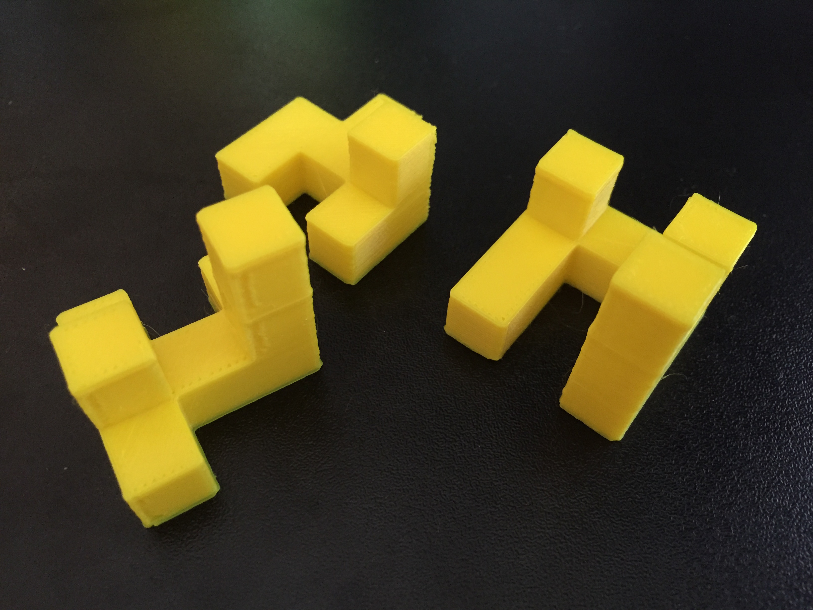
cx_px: 406
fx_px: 681
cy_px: 305
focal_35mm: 29
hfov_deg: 61.7
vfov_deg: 48.2
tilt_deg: -53.6
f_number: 2.2
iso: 250
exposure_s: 1/15
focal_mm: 4.15
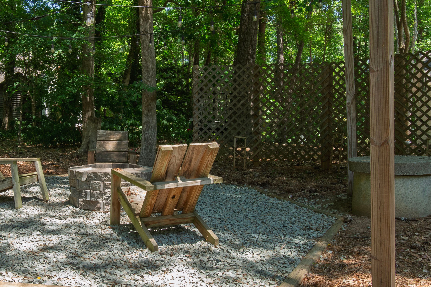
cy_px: 124
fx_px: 430
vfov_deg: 36.9
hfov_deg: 50.9
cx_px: 106
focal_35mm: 36
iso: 100
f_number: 8
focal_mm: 13
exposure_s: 1/25
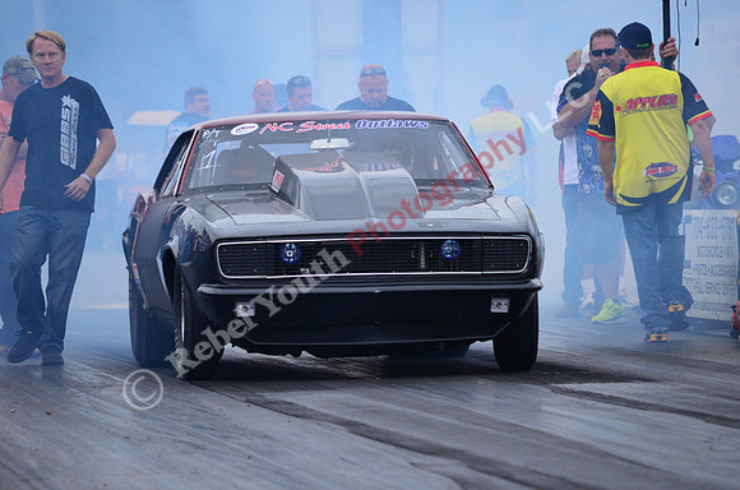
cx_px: 370
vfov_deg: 4.6
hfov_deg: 6.9
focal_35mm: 300
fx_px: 6153
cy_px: 245
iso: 1000
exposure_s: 1/400
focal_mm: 200
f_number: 5.6
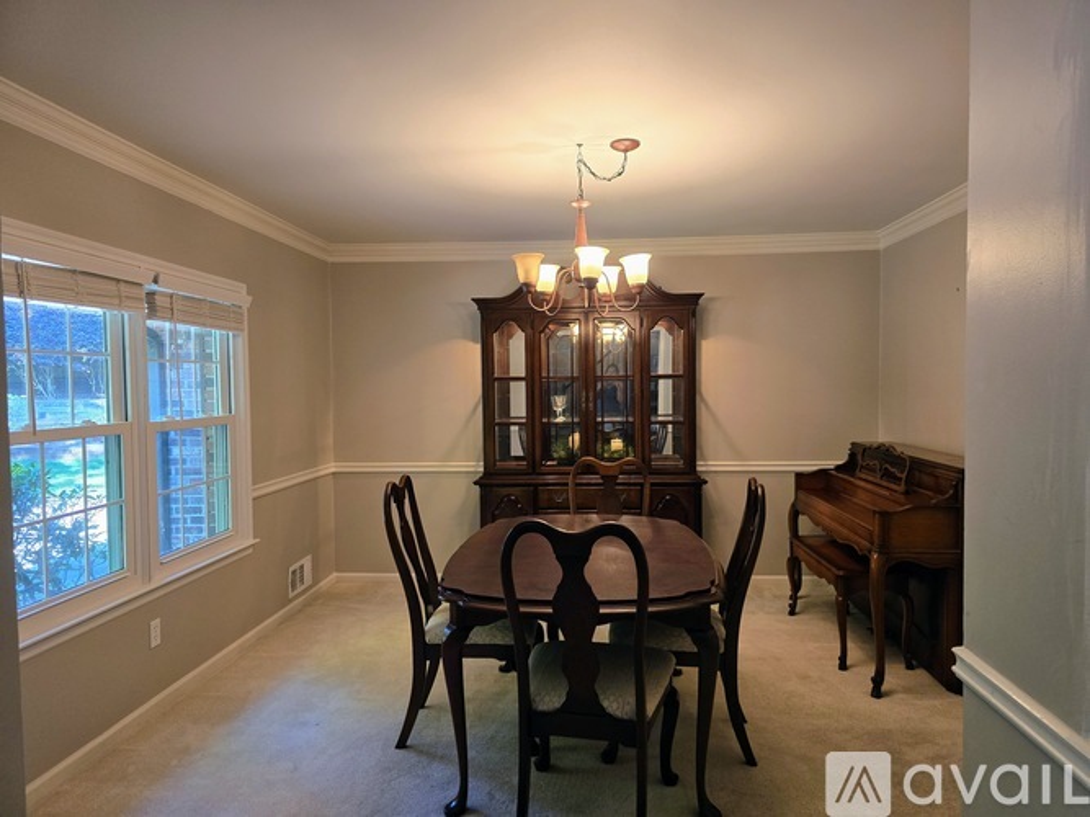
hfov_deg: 73.9
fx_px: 724
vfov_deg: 58.9
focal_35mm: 23
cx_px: 545
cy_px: 408
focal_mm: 6.3
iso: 400
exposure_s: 1/120
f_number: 1.7
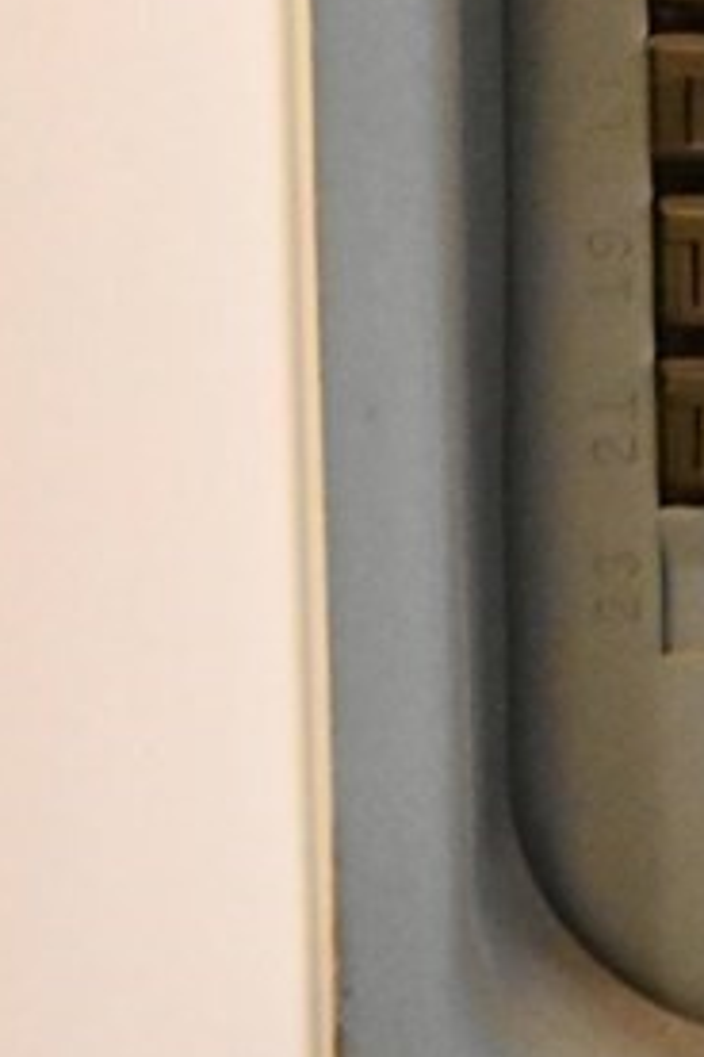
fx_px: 4898
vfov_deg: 11.7
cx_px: 1695
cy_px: -613
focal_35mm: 167
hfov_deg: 7.7
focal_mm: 30
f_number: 5
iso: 4000
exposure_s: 1/100
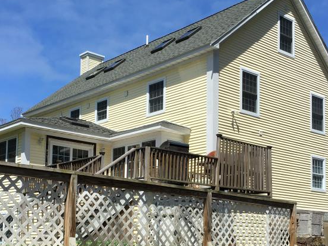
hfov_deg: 35.6
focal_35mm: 54
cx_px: 171
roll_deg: -0.7
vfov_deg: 26.5
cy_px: 196
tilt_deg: +6.3
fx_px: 511
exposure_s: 1/1603
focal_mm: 4.15
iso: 25
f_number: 2.2
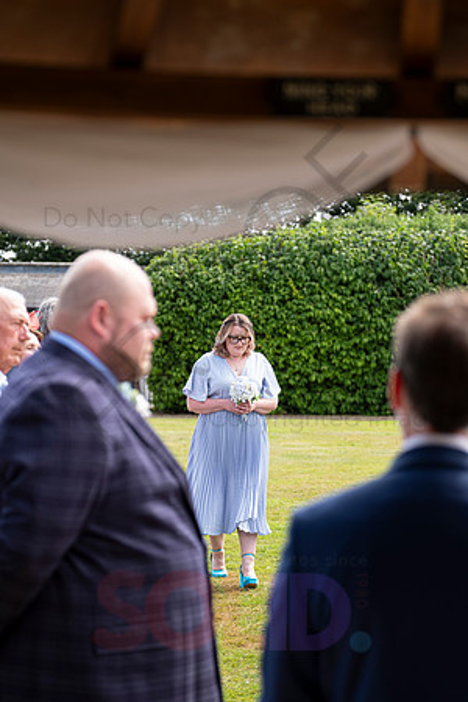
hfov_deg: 12.8
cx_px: 234
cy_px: 351
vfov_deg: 19.1
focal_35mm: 107
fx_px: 2086
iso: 200
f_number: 3.2
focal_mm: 71.5
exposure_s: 1/640
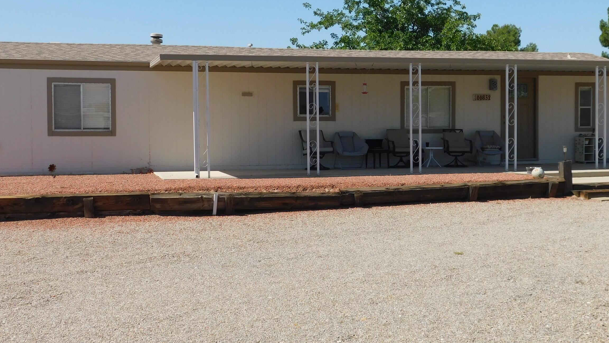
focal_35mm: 51
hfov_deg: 40.6
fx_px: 824
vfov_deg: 23.5
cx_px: 329
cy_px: 181
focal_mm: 6.3
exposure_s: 1/400
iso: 125
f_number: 7
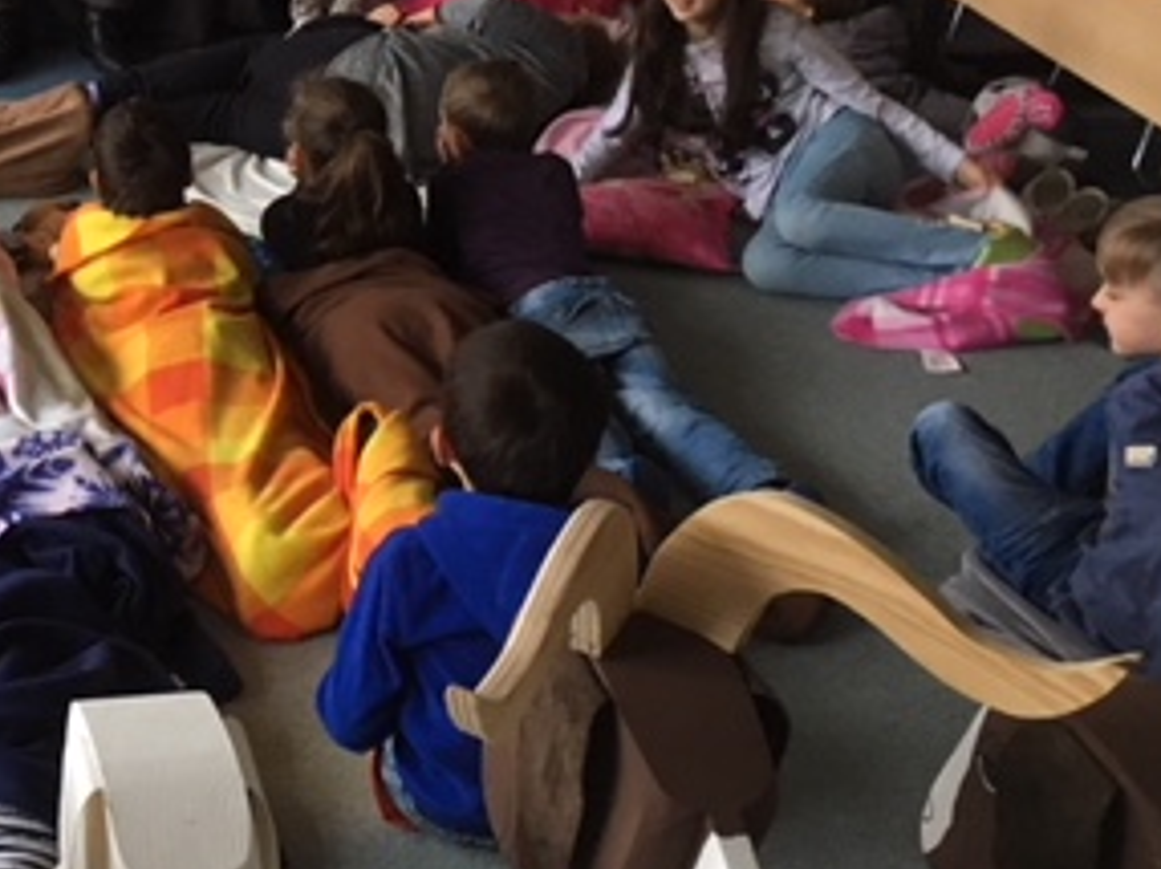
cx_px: -20
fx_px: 2178
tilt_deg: -21.5
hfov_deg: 27.9
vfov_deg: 22.3
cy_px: 211
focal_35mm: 65
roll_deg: +0.3
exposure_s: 1/33
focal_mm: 4.15
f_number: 2.2
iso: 200
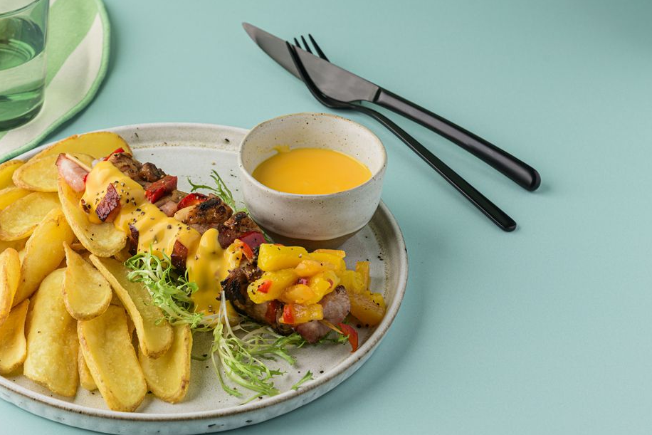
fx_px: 1992
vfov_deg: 12.5
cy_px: 248
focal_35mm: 110
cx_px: 167
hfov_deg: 18.5
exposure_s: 1/100
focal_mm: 70
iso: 64
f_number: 10
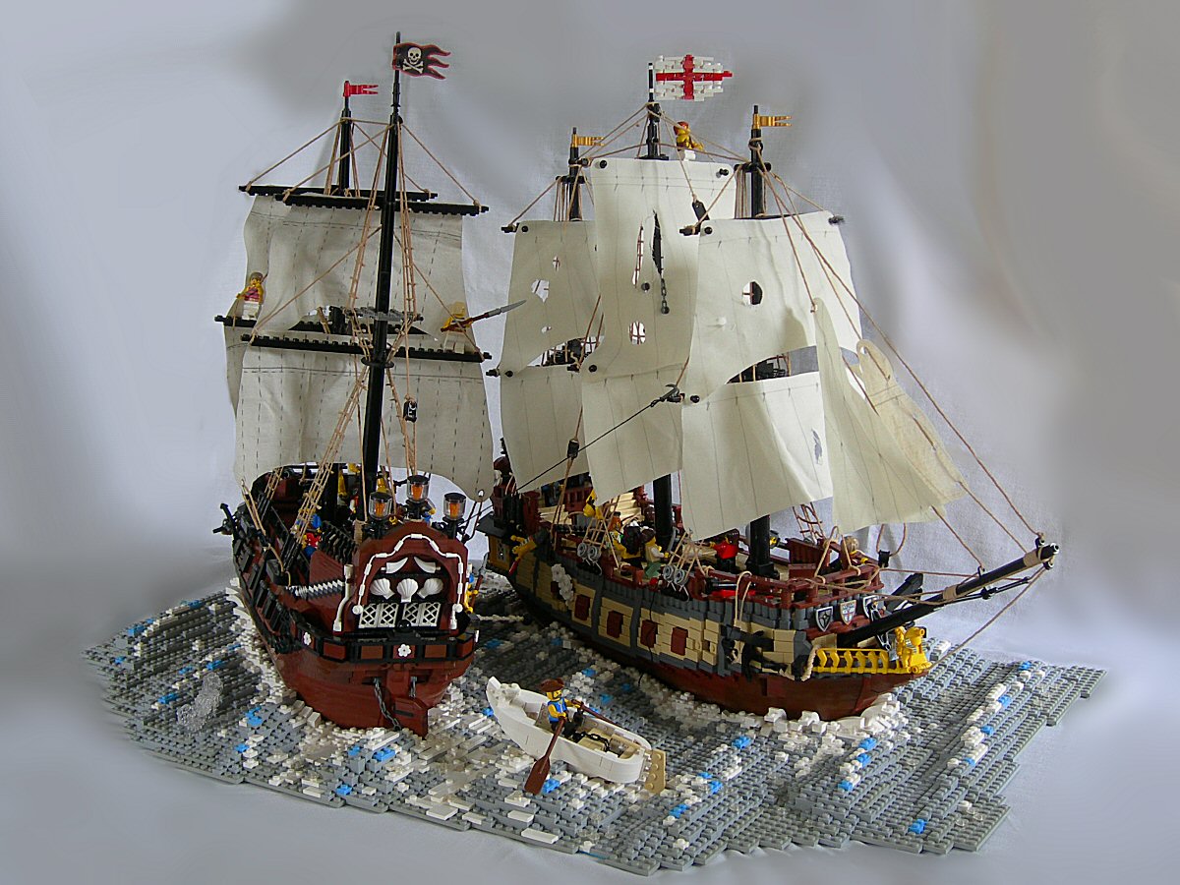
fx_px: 1398
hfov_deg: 45.8
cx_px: 590
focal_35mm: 41
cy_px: 442
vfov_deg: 35.1
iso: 53
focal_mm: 8.5
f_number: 2.9
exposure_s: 1/3.9
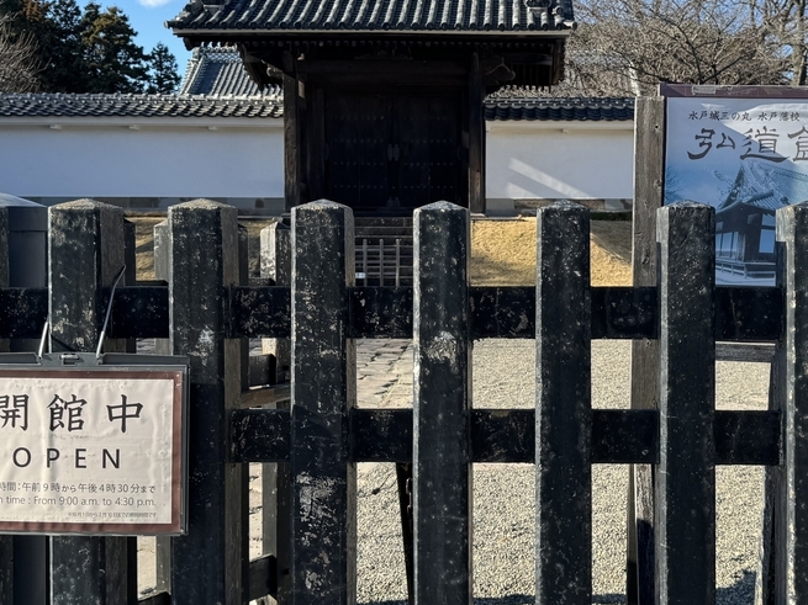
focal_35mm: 44
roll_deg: -0.9
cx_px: 537
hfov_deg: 42.4
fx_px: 1027
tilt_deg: -0.6
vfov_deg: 32.8
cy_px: 256
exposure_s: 1/2105
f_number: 1.78
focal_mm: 6.86
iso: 80
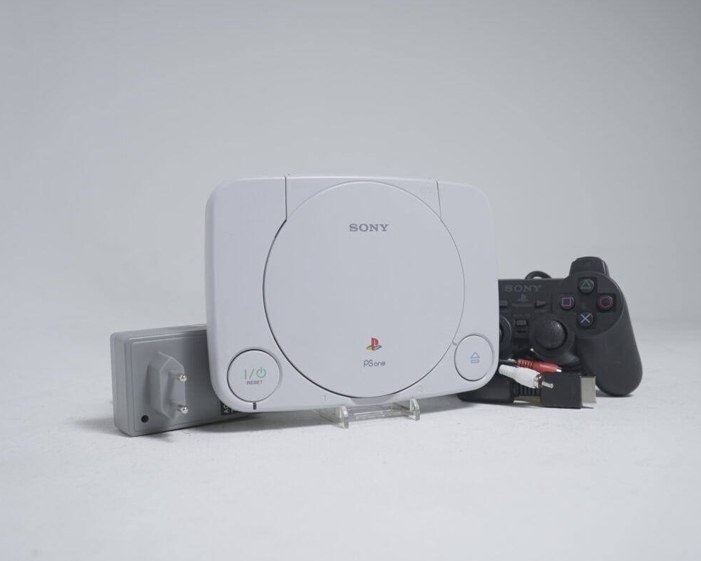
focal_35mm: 33
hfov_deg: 54.2
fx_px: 685
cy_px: 282
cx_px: 370
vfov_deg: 44.5
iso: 100
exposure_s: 1/6
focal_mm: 29
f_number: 5.6
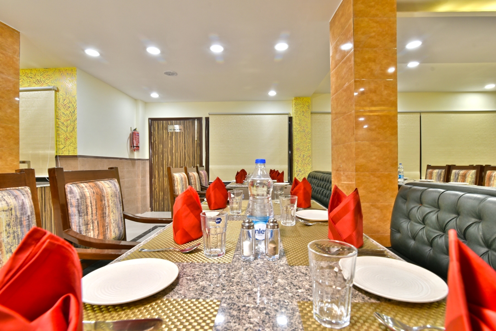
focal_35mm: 16
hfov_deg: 96.7
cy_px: 166
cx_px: 248
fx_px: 221
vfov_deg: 73.8
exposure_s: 1/25
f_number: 8
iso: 800
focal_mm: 16
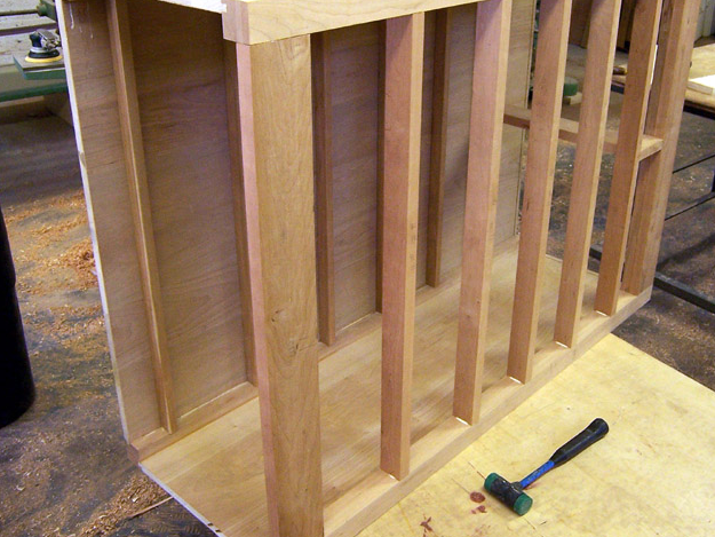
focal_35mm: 38
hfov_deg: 48.9
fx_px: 785
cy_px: 230
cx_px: 399
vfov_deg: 37.7
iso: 140
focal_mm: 5.5
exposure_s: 1/15
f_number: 3.4
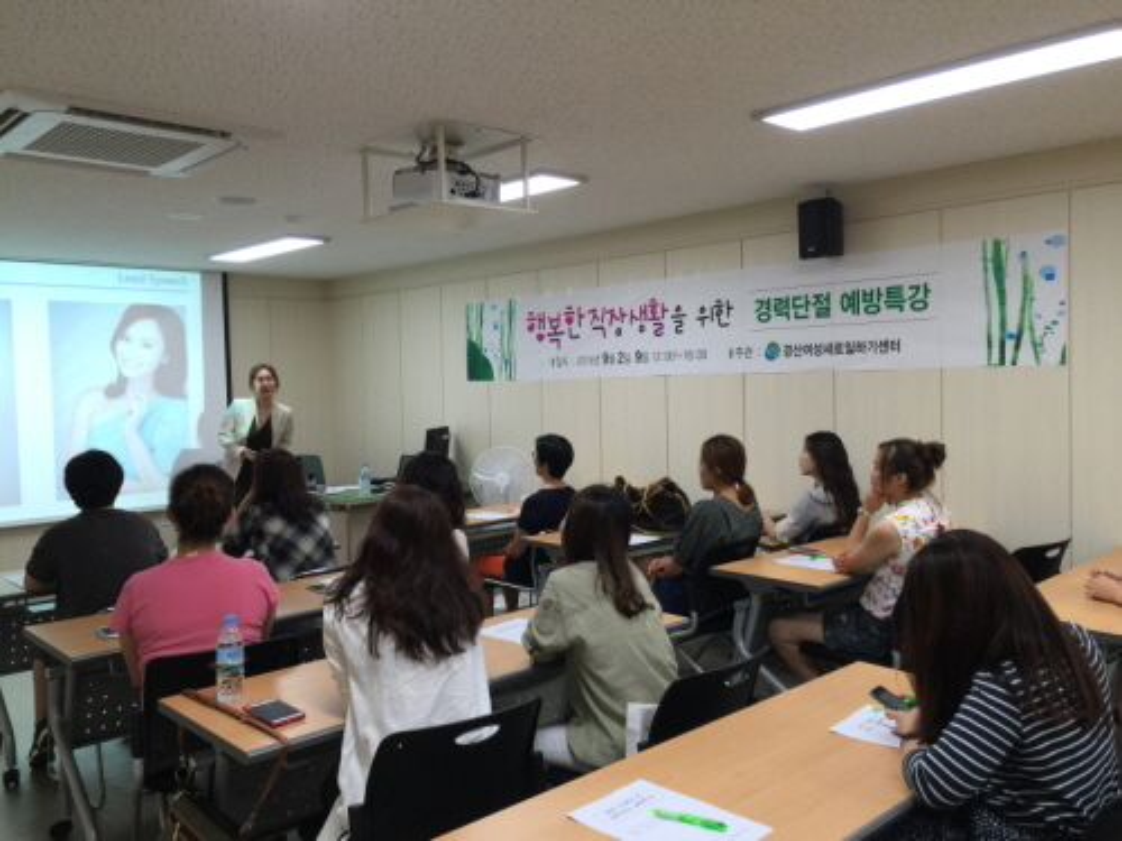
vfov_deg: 48.2
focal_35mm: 29
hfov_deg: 61.7
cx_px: 561
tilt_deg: -1.6
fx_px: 940
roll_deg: +0.2
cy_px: 420
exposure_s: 1/40
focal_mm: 4.15
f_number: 2.2
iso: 32
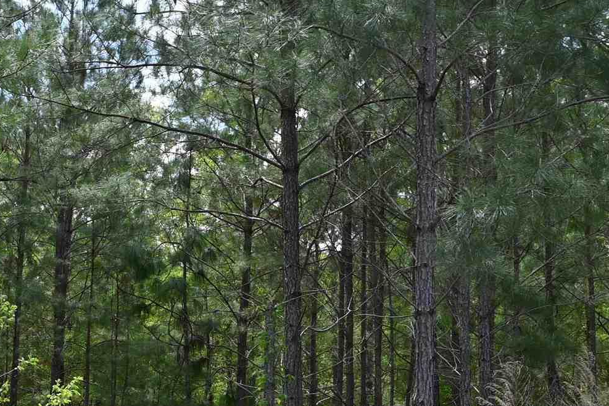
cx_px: 81
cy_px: 336
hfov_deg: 34.0
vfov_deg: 23.8
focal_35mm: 56
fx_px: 947
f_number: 5.6
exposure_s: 1/250
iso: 110
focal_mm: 12
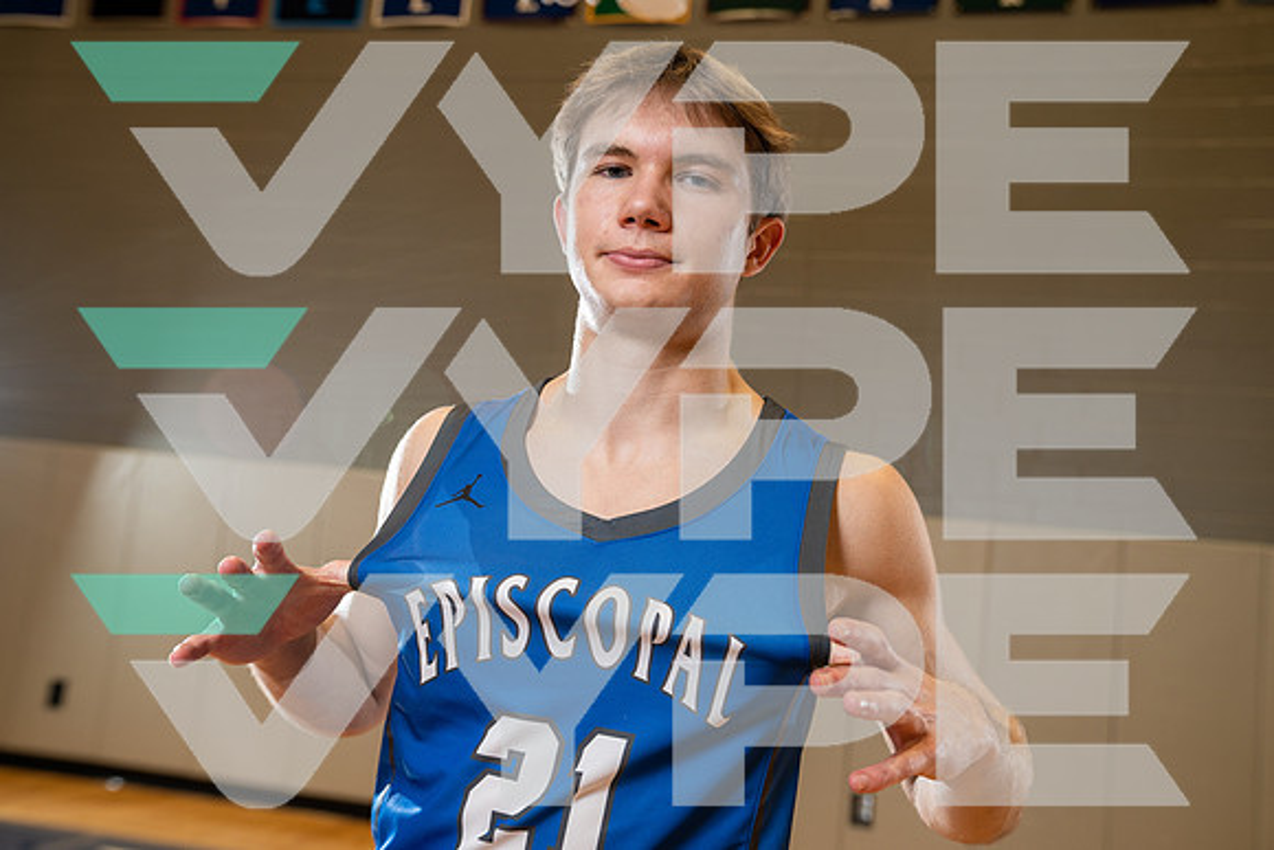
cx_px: 637
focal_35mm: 39
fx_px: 1380
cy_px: 425
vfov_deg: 34.2
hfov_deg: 49.5
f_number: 4
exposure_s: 1/125
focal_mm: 39
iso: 400
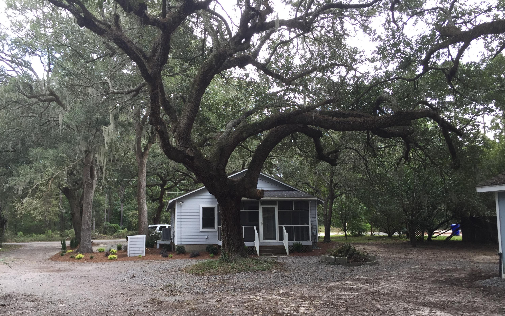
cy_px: 186
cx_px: 253
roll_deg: -0.2
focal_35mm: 31
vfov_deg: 40.5
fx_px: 427
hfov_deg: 61.2
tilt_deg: +3.9
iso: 50
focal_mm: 4.15
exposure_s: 1/120
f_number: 2.2
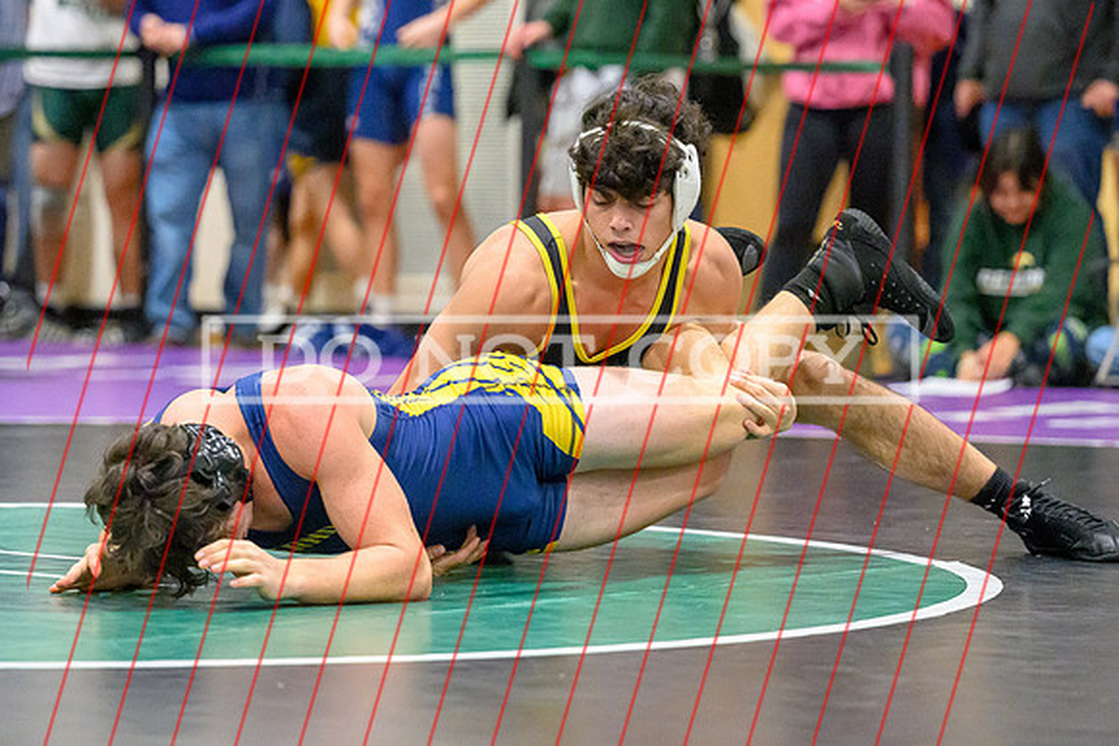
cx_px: 473
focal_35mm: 179
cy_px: 346
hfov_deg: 11.5
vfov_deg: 7.7
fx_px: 5552
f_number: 2.8
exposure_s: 1/800
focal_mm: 125
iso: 14400
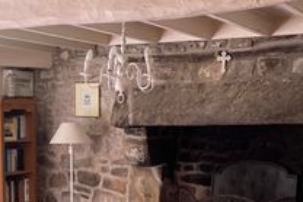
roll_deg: -0.4
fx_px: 657
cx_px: 112
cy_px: 185
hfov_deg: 25.9
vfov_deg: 17.3
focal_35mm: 78
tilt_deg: -5.7
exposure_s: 1/121
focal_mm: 4.2
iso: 125
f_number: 1.6
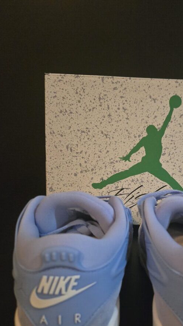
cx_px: 151
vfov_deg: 57.5
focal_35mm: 34
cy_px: 197
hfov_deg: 33.4
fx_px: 293
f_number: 1.8
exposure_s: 1/60
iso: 1600
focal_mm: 5.4
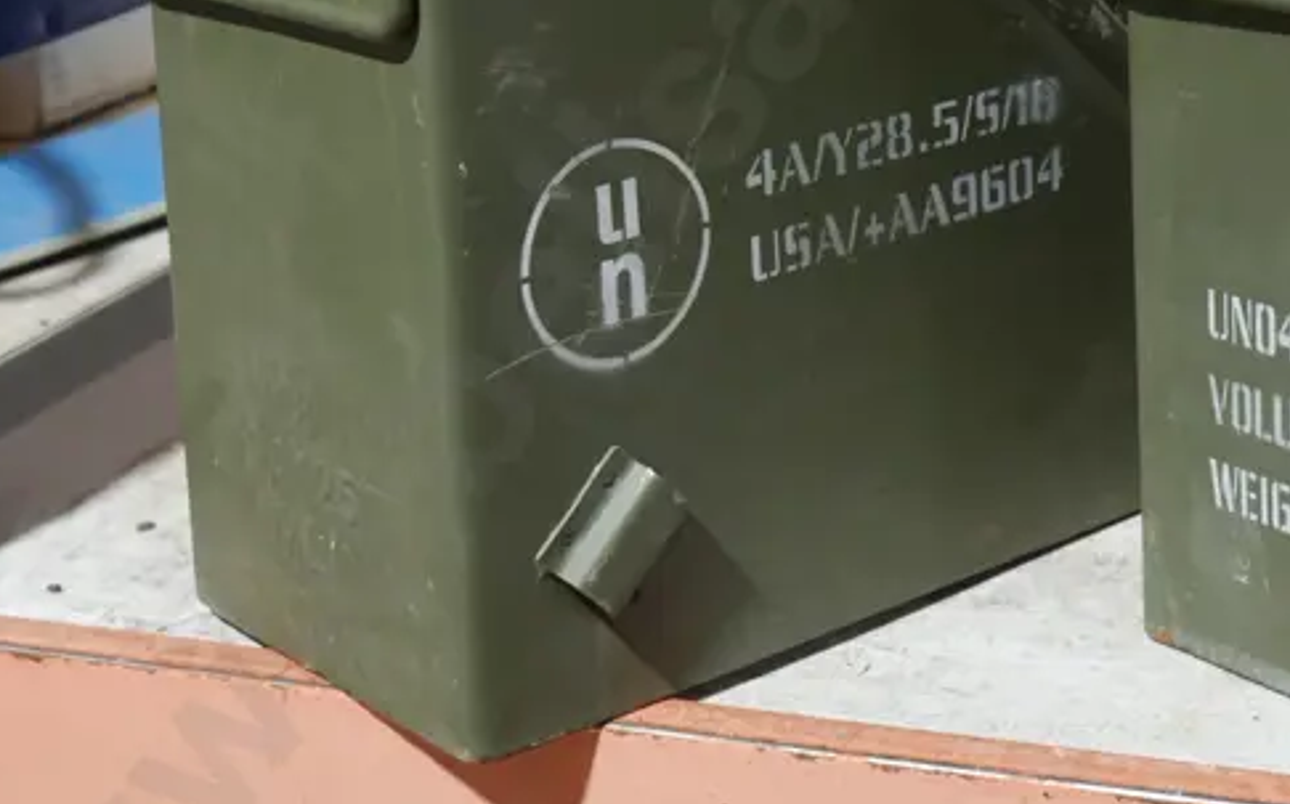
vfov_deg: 16.5
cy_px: -117
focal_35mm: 76
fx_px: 2670
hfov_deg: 27.0
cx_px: 868
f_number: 4
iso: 640
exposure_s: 1/60
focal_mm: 17
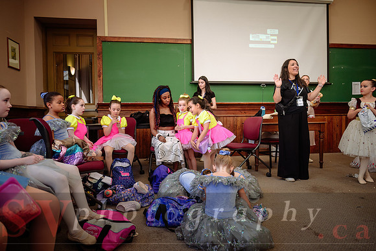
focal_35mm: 25
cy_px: 126
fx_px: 262
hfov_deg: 71.4
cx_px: 193
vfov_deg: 51.2
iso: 500
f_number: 2.8
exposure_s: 1/200
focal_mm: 24
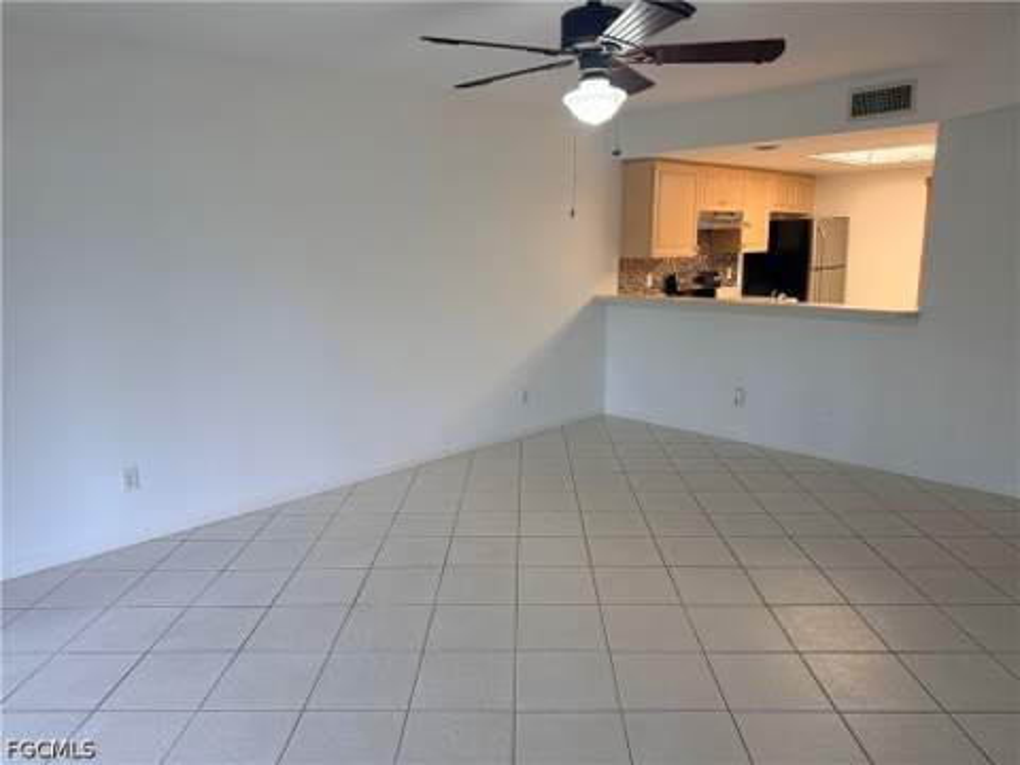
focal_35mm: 24
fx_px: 707
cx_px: 510
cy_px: 382
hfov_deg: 71.6
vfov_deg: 56.8
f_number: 1.78
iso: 200
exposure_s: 1/224
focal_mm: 6.76
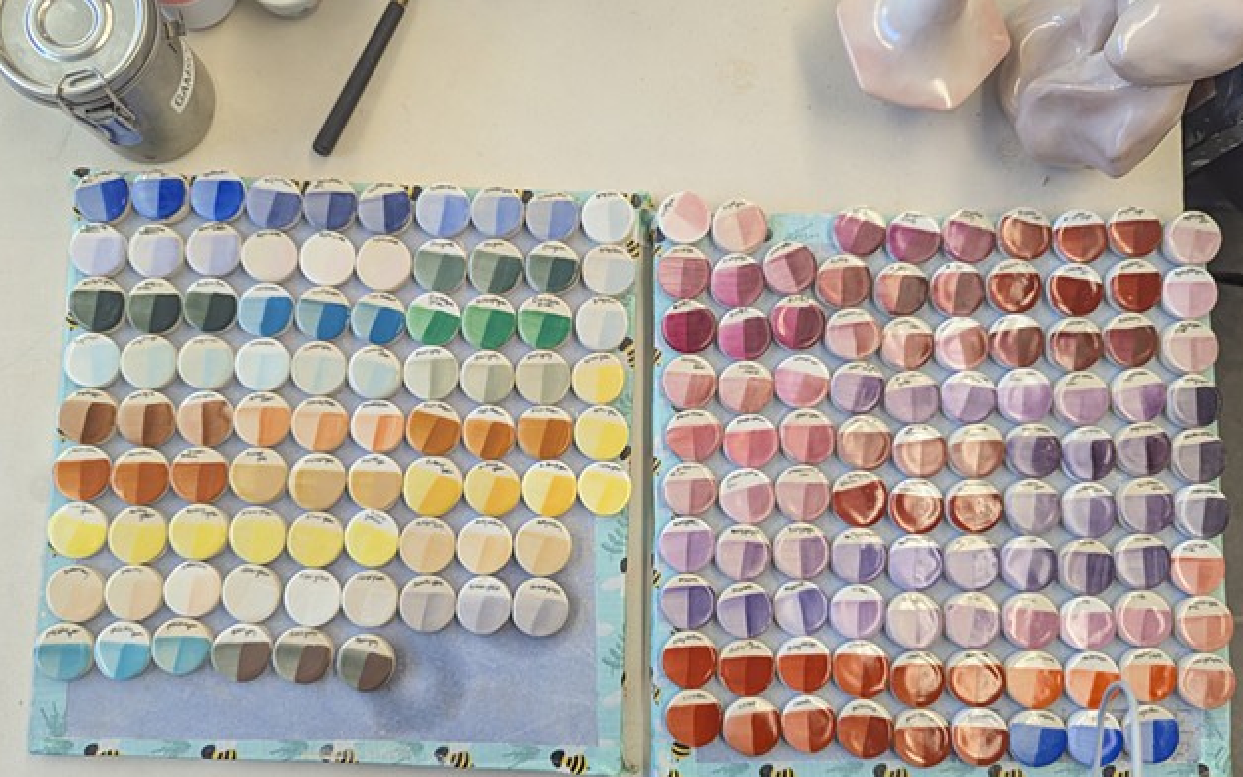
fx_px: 881
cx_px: 617
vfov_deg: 47.2
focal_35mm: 26
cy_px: 476
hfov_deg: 70.4
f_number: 1.9
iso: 165
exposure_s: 1/126
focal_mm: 6.8
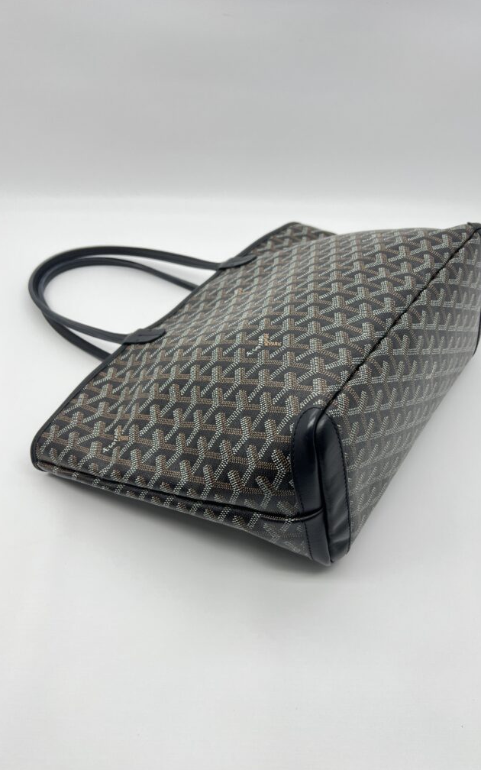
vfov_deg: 66.5
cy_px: 386
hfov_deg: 44.4
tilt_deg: -43.4
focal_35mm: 28
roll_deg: -3.0
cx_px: 276
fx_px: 587
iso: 32
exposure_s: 1/100
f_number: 1.5
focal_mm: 5.7
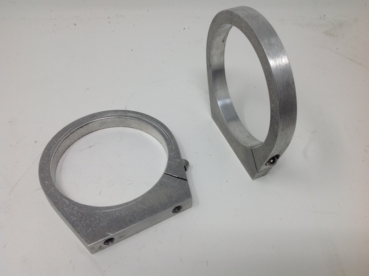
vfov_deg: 40.6
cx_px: 184
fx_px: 373
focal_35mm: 35
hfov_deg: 52.7
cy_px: 138
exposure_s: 1/178
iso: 50
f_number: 2.4
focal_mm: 4.28
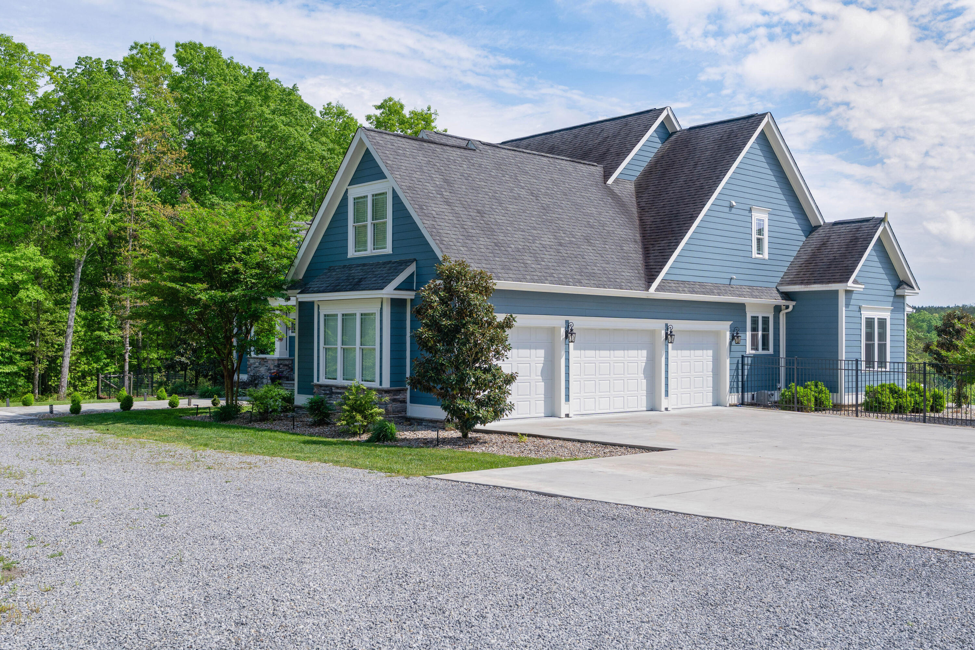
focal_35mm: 35
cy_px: 325
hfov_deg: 54.4
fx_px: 948
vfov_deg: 37.9
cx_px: 488
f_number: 7.1
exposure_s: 1/1000
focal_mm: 35
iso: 320
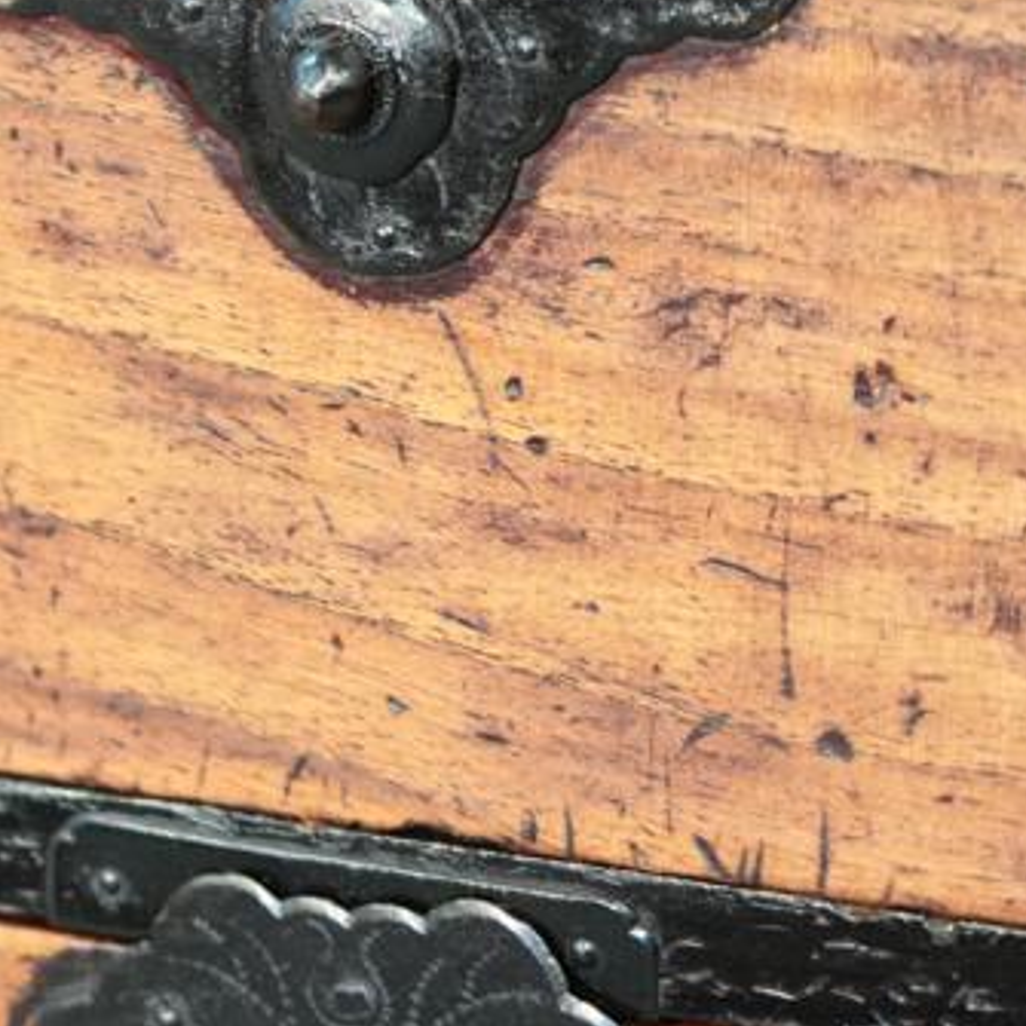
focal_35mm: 220
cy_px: -17
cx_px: -401
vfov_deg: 7.9
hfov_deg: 7.8
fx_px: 7377
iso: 3200
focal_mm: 80
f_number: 4
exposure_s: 1/80
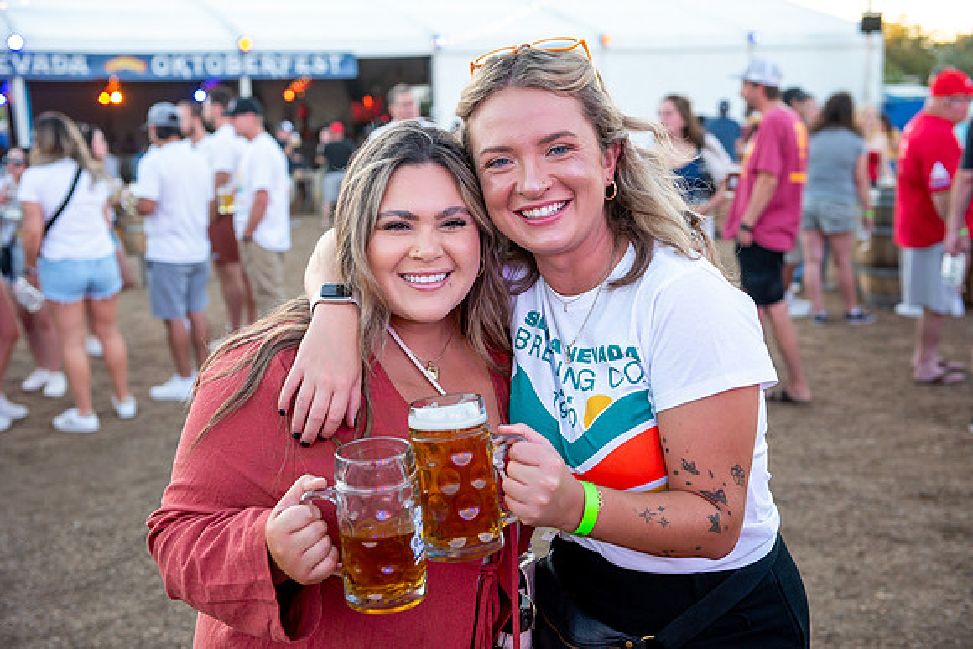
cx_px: 486
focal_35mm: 48
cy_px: 324
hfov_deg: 41.1
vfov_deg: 28.1
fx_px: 1298
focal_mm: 48
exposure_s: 1/250
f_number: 4
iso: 640
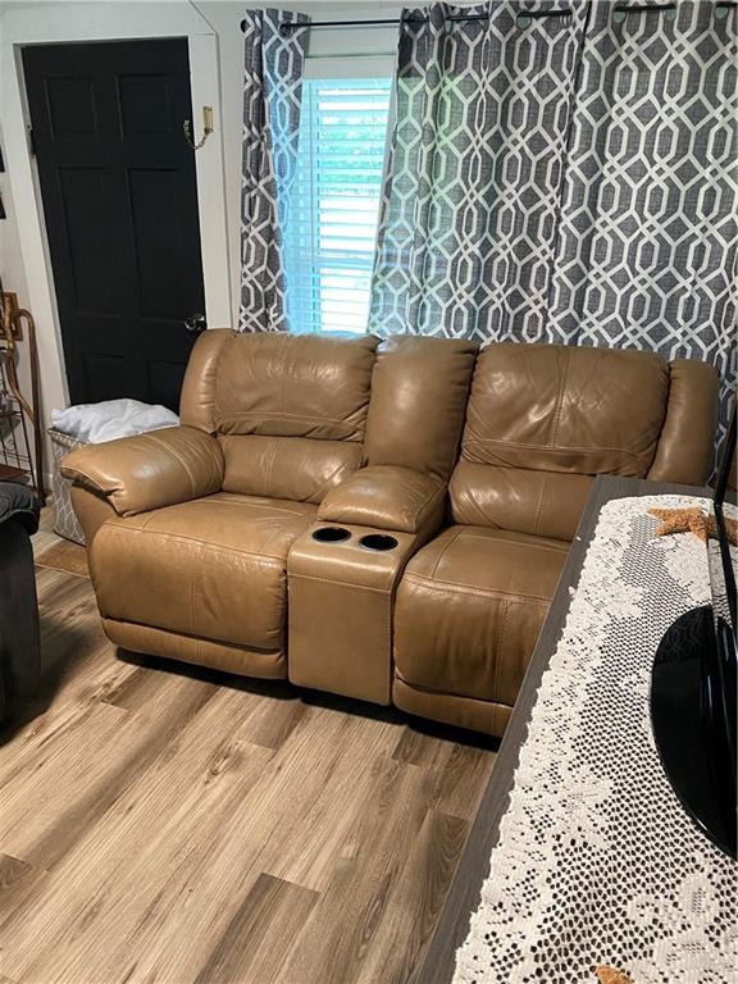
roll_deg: -0.1
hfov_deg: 53.1
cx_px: 369
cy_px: 492
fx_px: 739
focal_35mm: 26
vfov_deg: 67.3
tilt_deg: -21.7
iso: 500
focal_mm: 4.25
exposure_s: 1/60
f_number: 1.8
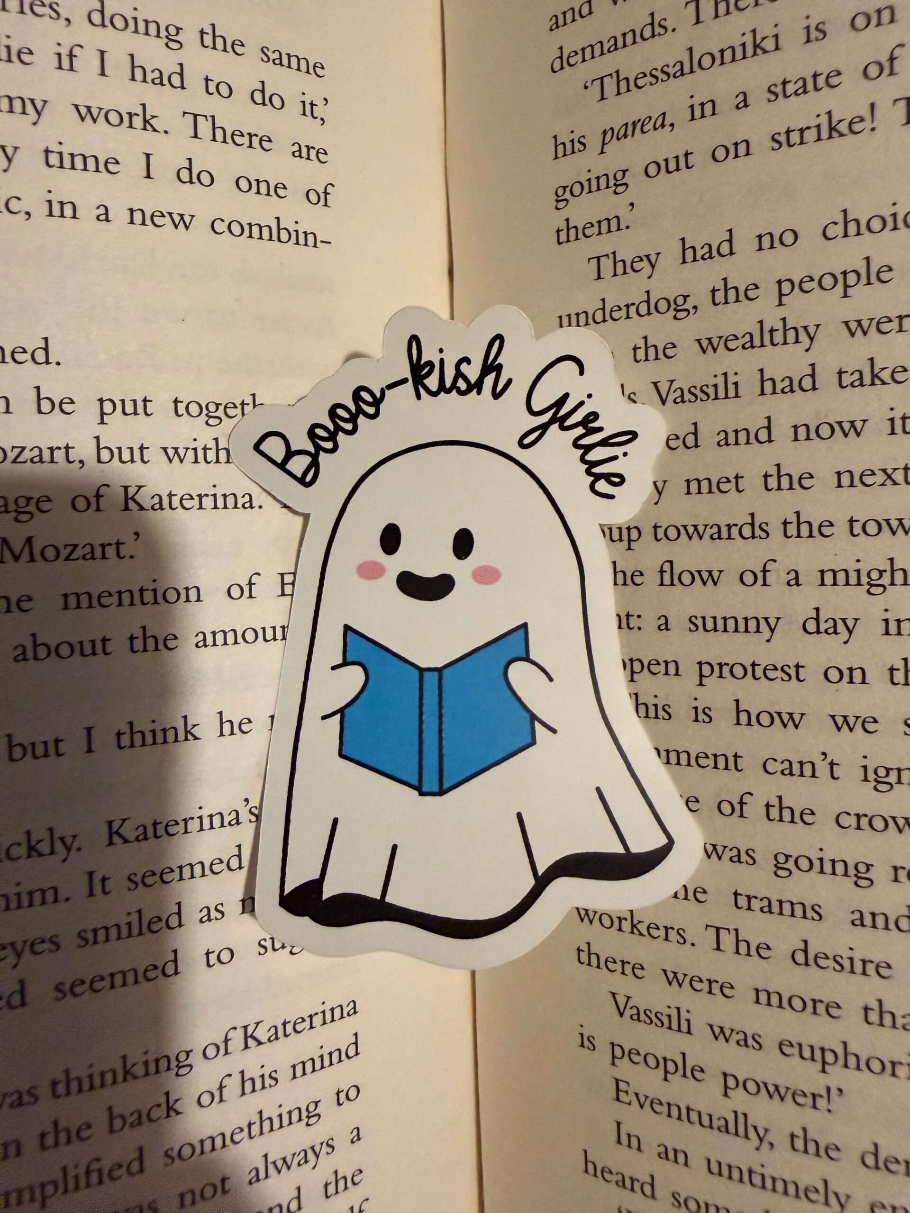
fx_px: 841
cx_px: 455
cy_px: 606
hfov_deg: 56.8
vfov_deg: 71.6
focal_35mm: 24
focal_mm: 2.22
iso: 500
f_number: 2.2
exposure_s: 1/59
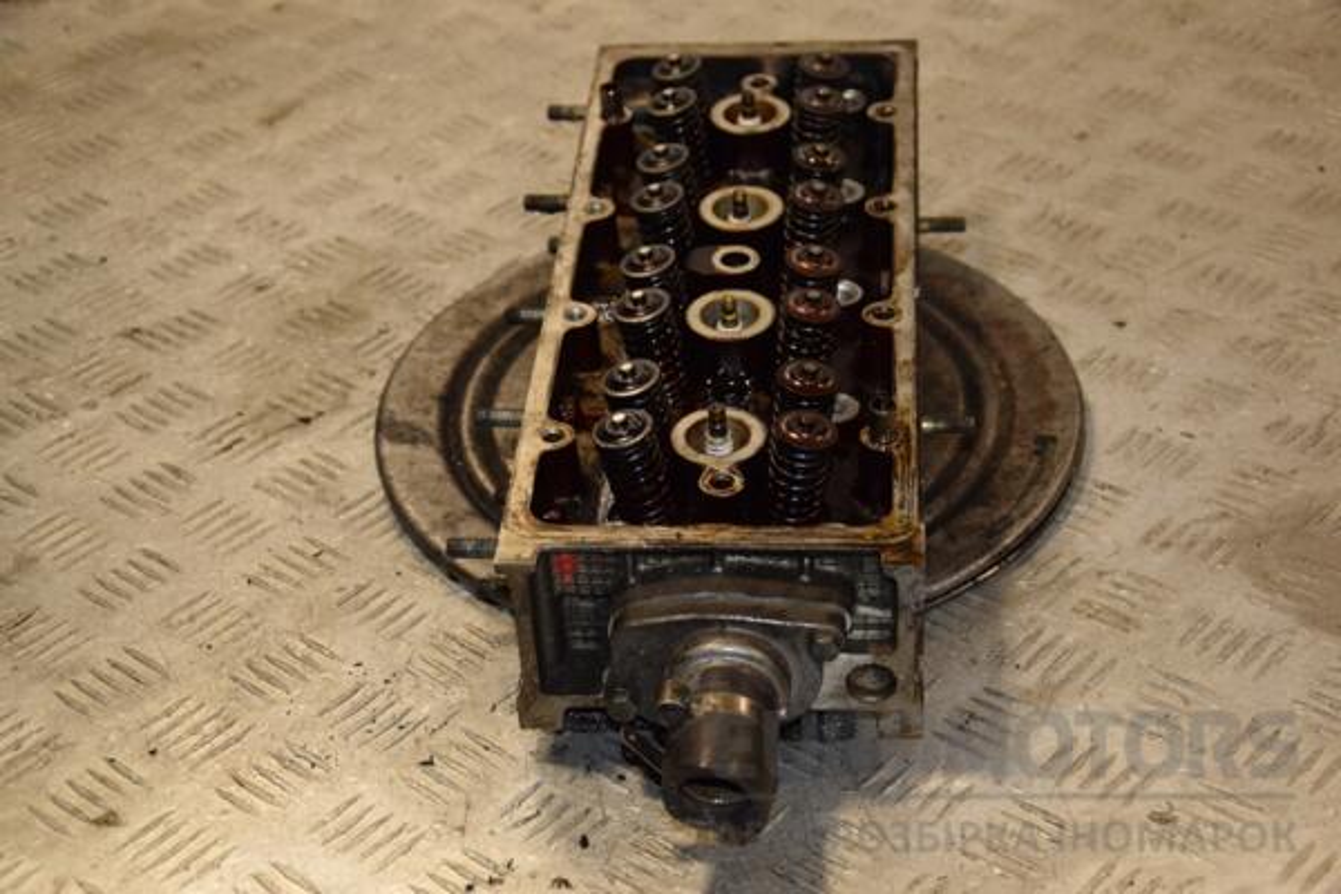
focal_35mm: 68
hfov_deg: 29.9
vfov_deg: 20.2
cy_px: 447
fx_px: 2514
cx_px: 670
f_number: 5
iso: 800
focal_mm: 45
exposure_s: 1/200
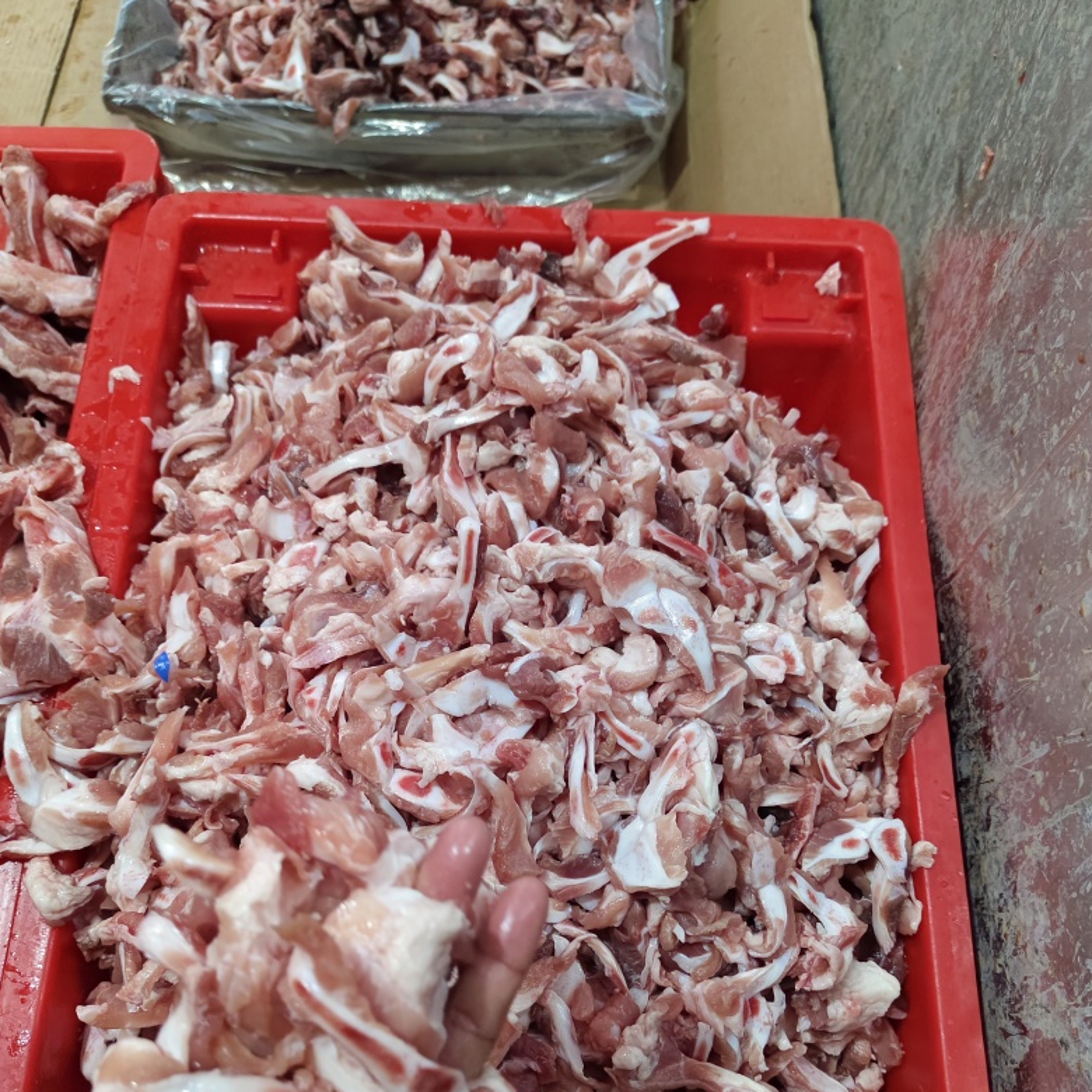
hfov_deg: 55.6
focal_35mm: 29
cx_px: 552
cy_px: 712
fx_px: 1035
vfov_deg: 54.7
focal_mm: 5.56
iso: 50
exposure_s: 1/37.2
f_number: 1.88
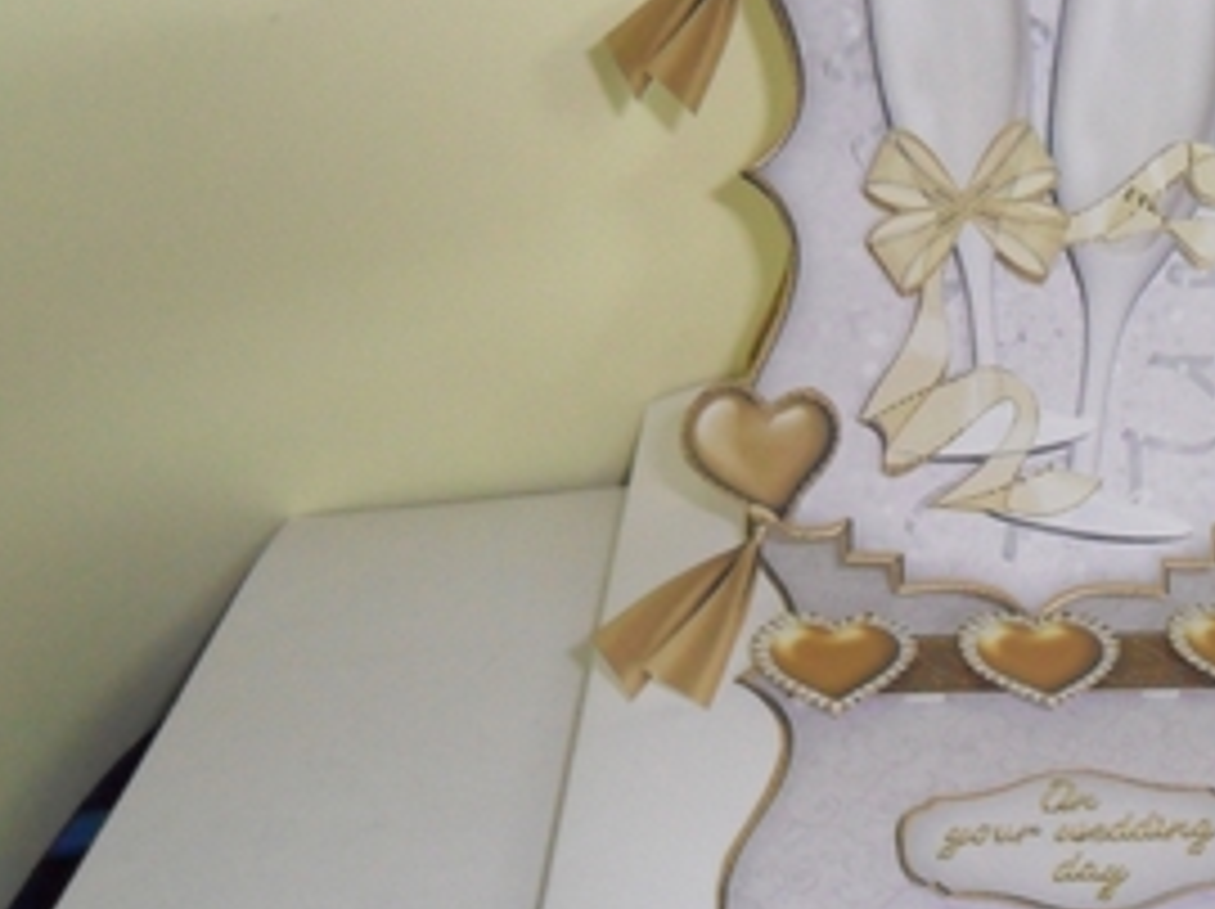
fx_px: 1578
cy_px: 371
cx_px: 990
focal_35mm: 45
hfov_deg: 40.2
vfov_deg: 32.1
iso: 400
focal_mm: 4.9
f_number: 3.5
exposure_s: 1/45
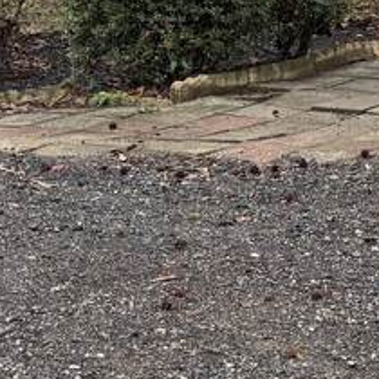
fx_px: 1734
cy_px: -153
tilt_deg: -1.0
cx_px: 633
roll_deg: -0.3
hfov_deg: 11.7
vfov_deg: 12.0
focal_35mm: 140
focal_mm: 5.96
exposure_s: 1/218
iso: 40
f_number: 1.6
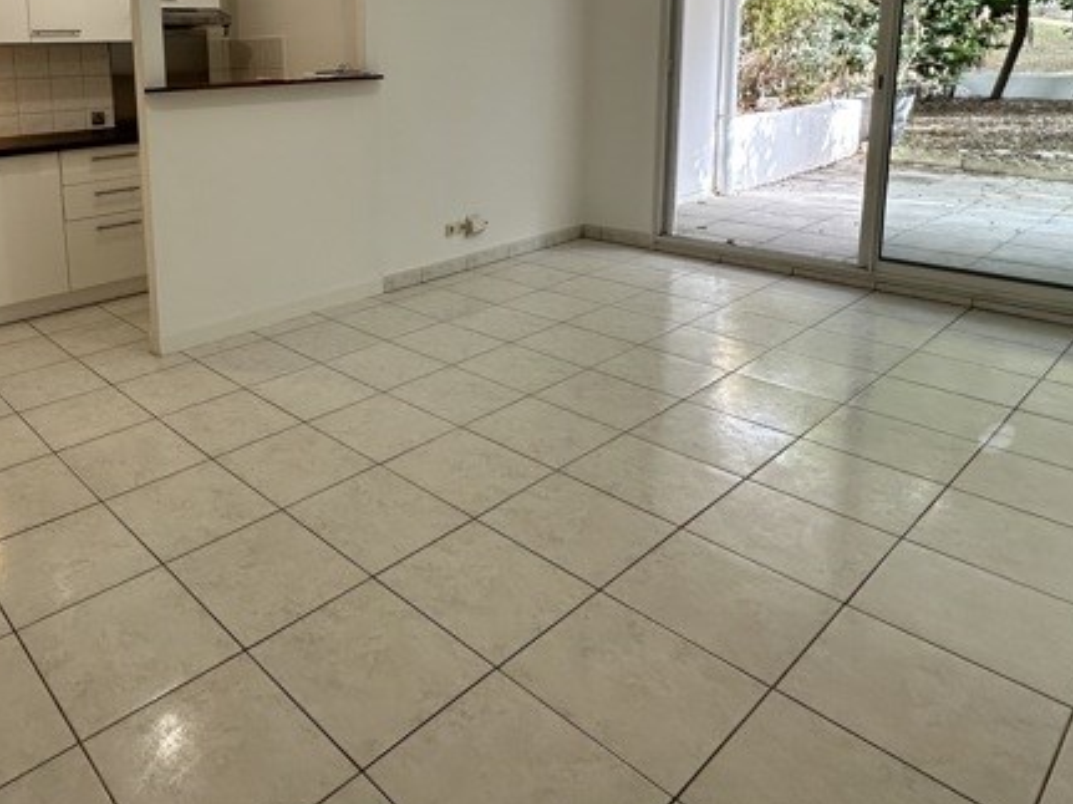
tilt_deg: -9.7
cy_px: 189
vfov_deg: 50.6
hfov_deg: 64.0
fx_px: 806
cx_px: 291
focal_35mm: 26
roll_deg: +1.7
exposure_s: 1/99
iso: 100
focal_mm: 2.22
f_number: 2.2
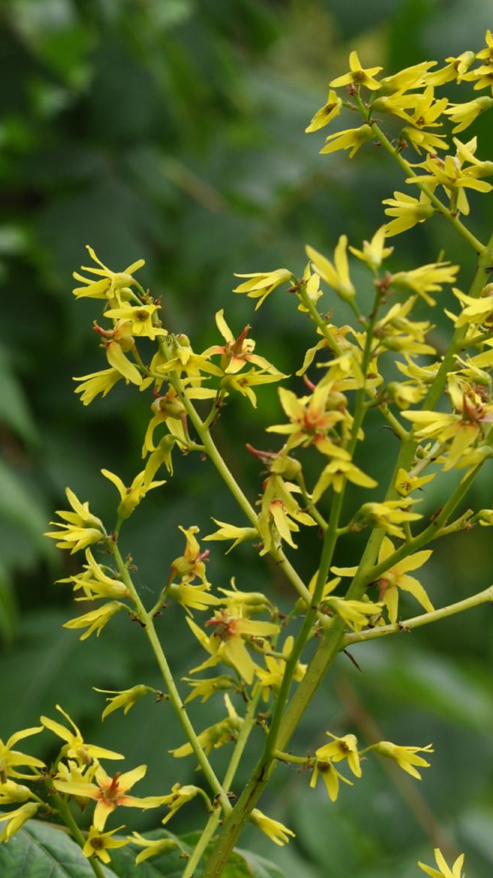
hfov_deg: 4.0
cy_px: 407
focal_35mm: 302
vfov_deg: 7.1
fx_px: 7022
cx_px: 440
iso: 220
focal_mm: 105
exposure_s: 1/125
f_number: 8
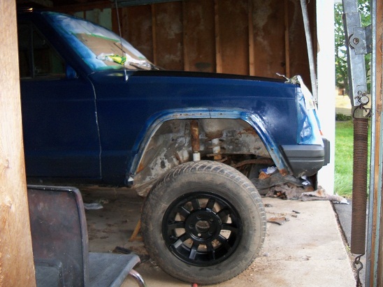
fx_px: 387
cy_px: 144
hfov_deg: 52.6
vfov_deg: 40.7
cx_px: 192
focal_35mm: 35
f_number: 3.5
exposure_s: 1/30
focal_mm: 6.2
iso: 200
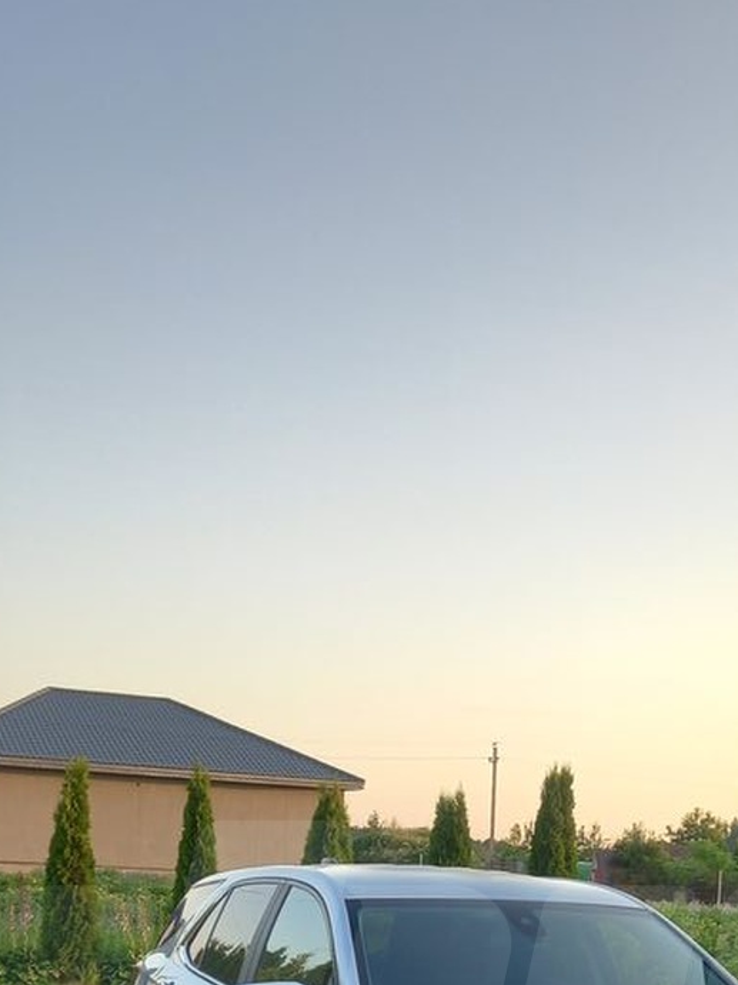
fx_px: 1650
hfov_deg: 25.2
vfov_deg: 30.9
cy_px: 978
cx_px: 395
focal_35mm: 58
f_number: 2
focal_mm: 4.6
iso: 50
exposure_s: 1/120
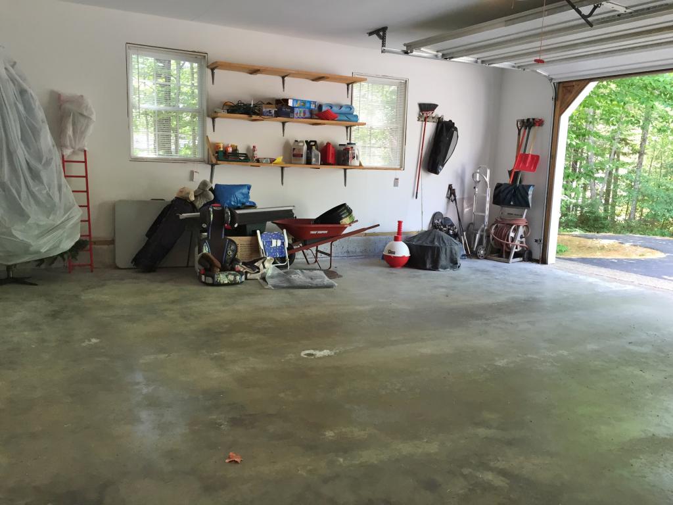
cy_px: 252
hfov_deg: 61.7
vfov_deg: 48.2
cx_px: 336
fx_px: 564
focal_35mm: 29
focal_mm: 4.15
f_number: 2.2
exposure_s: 1/30
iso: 32
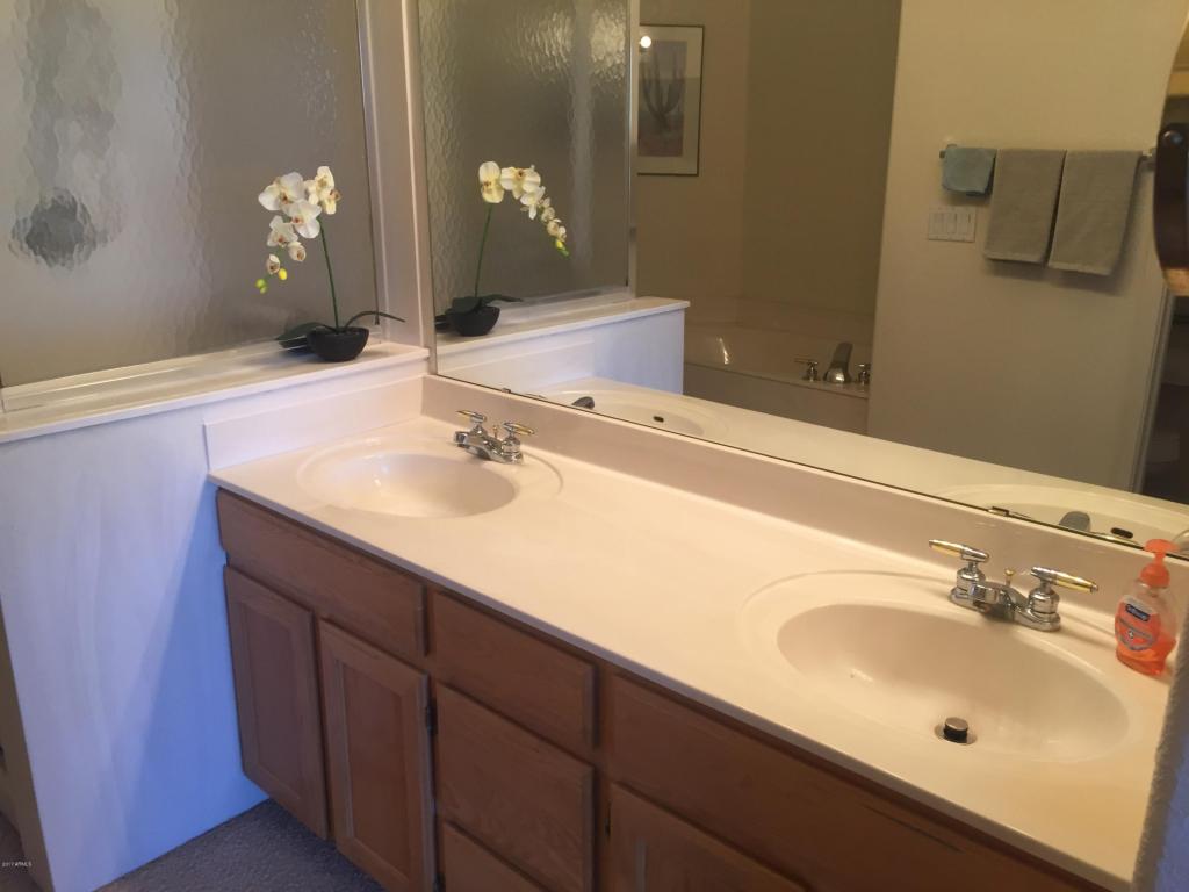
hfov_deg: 61.7
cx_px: 594
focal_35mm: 29
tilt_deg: -16.7
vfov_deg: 48.2
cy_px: 446
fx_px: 996
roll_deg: +0.3
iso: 64
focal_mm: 4.15
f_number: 2.2
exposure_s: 1/30
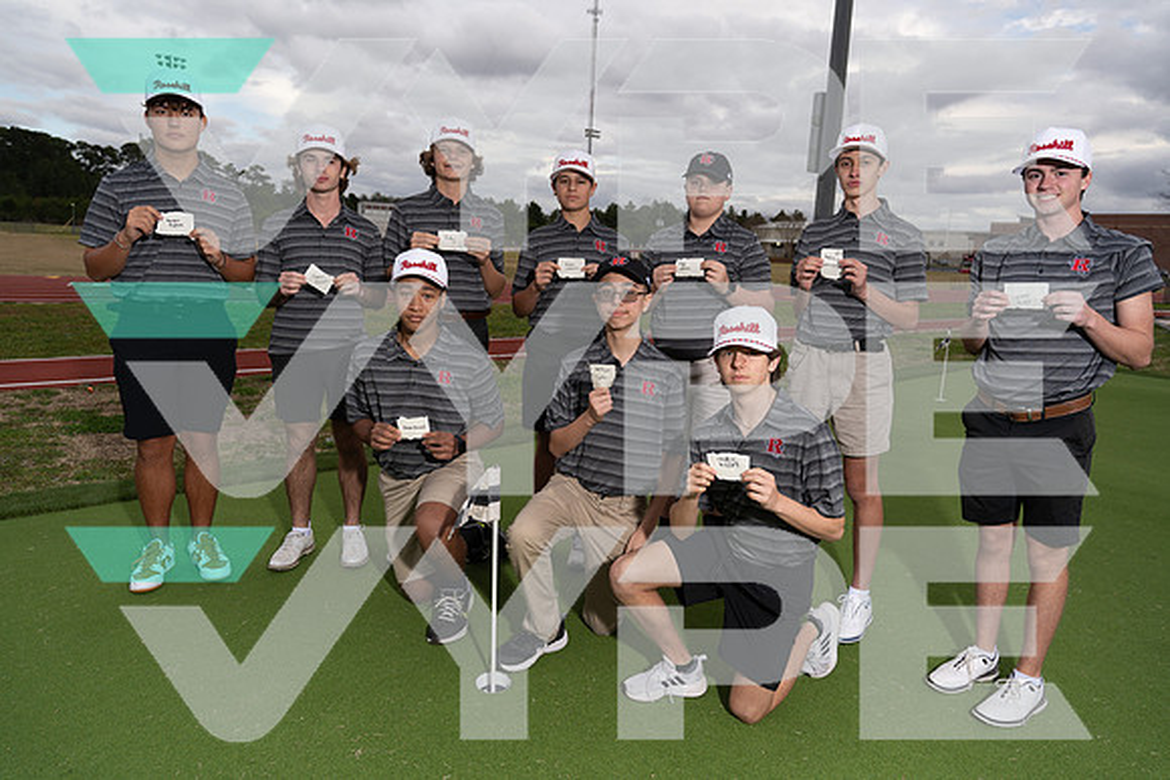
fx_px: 780
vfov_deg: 53.2
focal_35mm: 24
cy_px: 390
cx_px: 585
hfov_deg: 73.7
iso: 100
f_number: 4
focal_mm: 24
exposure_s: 1/250
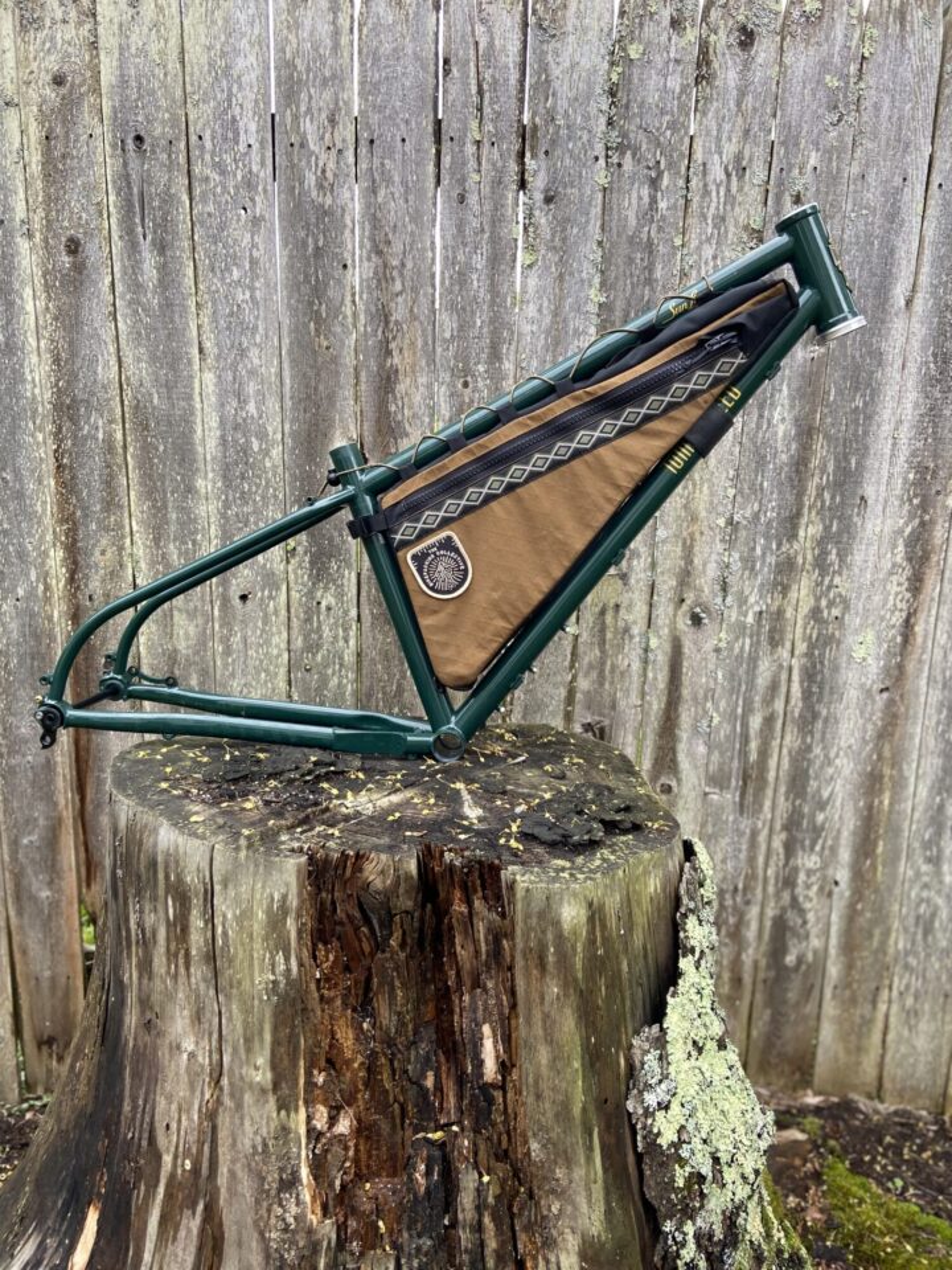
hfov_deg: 53.1
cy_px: 635
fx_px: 953
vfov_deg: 67.3
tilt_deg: -9.1
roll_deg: -1.6
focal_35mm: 26
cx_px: 476
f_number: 1.8
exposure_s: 1/121
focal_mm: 4.25
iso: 80
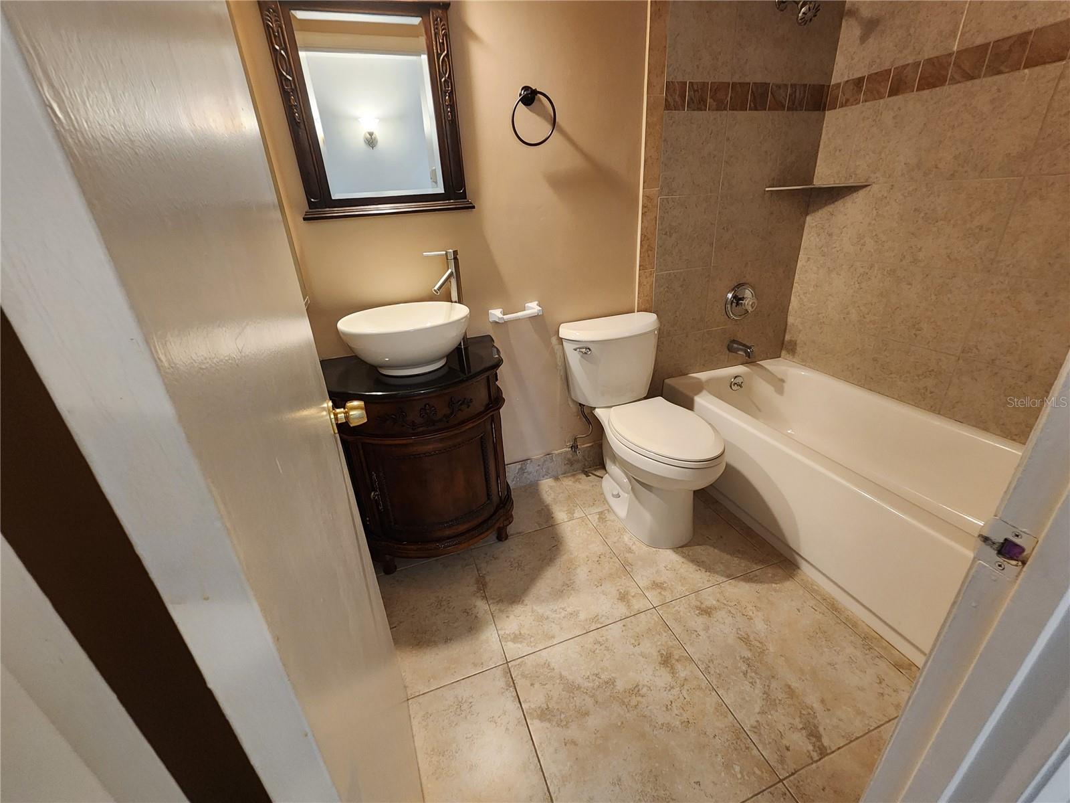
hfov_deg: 106.2
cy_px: 402
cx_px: 535
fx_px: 402
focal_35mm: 13
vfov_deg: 89.9
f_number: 2.2
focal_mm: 2.2
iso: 320
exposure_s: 1/40
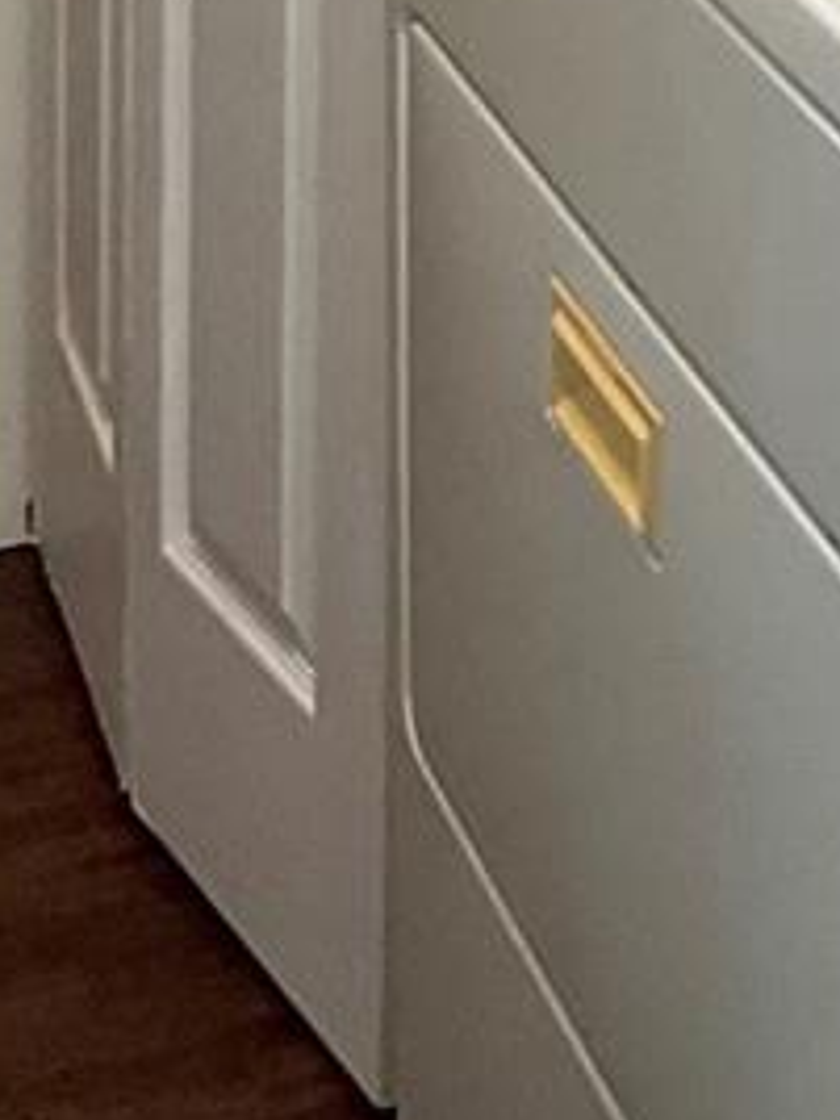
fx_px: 4206
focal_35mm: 130
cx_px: 1162
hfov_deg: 11.1
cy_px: -1166
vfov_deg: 13.0
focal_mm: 3
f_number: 1.8
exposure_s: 1/60
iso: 100
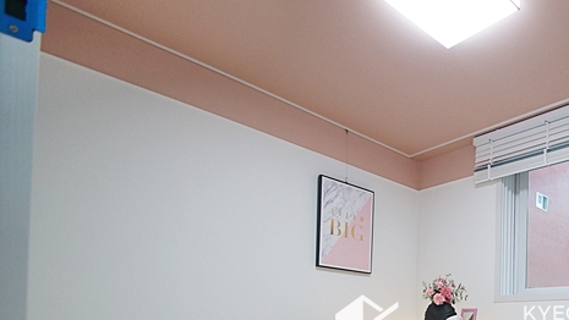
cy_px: 321
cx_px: 486
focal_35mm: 27
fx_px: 408
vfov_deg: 38.1
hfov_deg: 61.5
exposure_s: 1/100
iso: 800
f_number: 4
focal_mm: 10
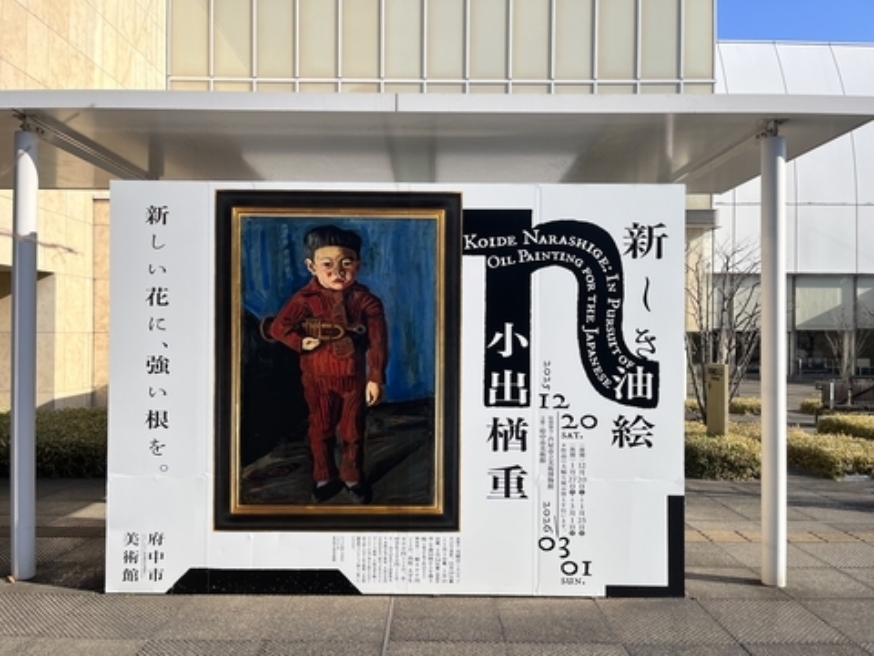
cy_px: 328
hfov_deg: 67.3
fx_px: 656
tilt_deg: +0.5
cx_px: 437
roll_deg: -0.5
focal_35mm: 26
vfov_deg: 53.1
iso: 50
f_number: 1.6
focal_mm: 5.1
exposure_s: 1/2513
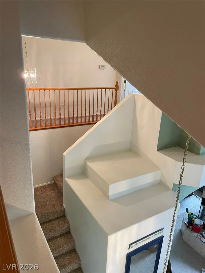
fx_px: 205
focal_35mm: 26
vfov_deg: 67.3
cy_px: 136
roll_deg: -3.3
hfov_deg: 53.1
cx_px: 102
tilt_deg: -19.1
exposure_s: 1/60
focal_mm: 4.2
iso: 160
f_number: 1.6
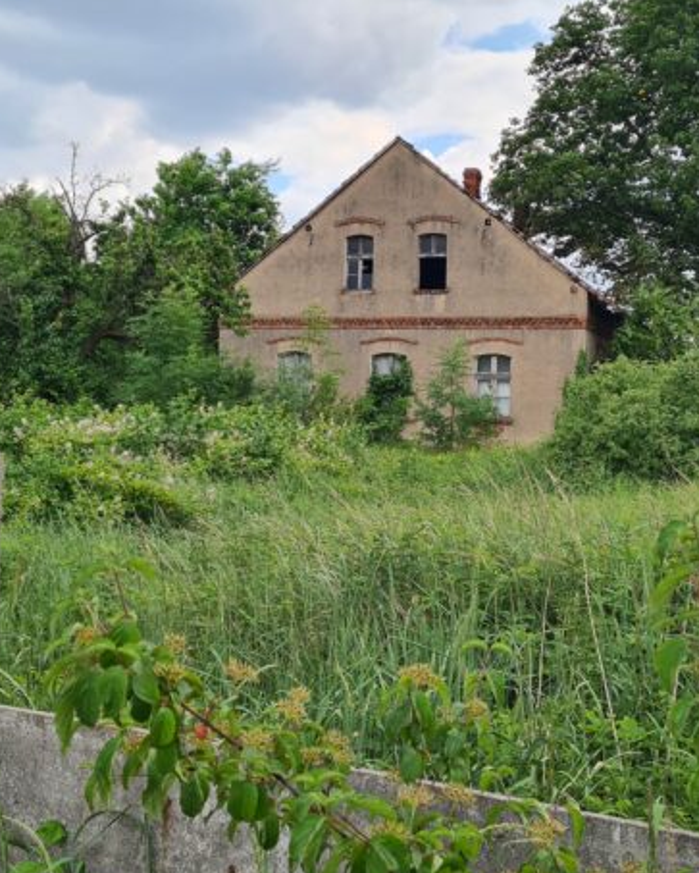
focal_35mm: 43
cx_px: 431
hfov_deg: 34.8
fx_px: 1111
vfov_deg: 42.9
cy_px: 430
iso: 50
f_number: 1.8
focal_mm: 5.4
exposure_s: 1/974
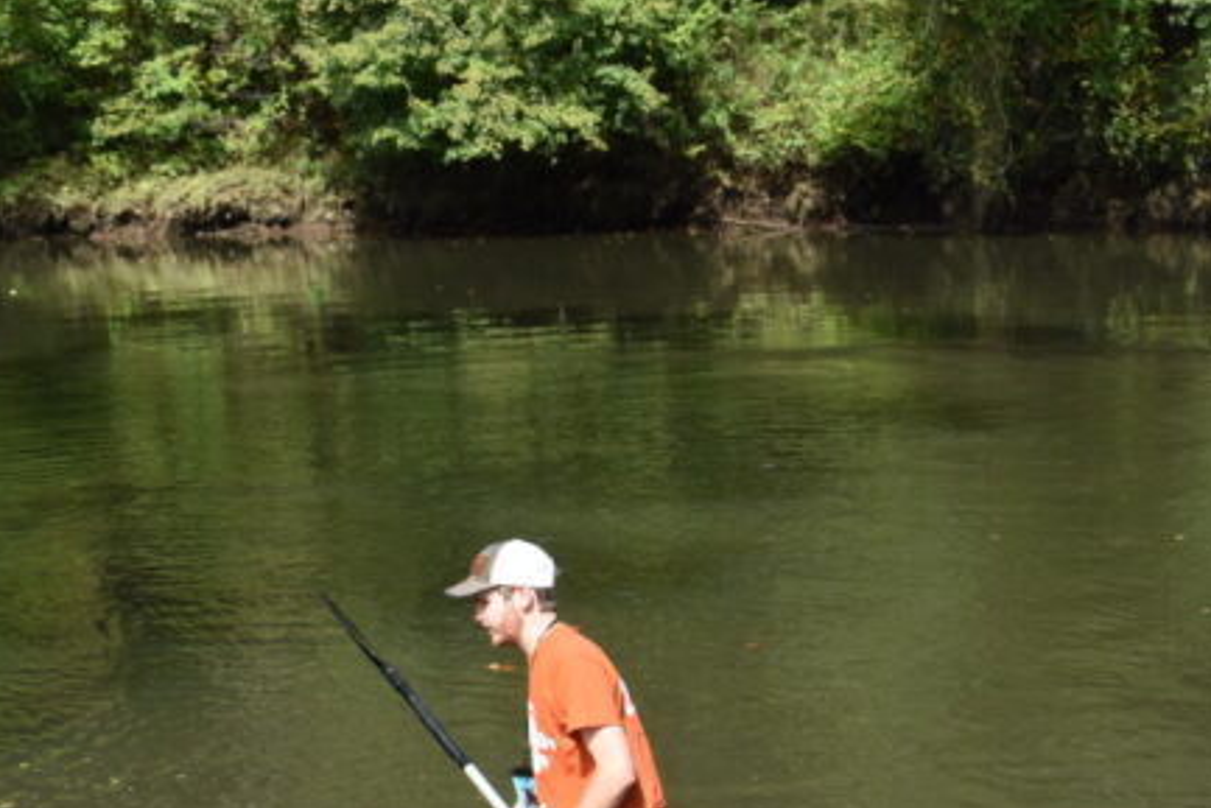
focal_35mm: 78
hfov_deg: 25.4
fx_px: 2625
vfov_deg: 17.0
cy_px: 860
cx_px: 1004
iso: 200
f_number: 9
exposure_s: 1/320
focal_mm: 22
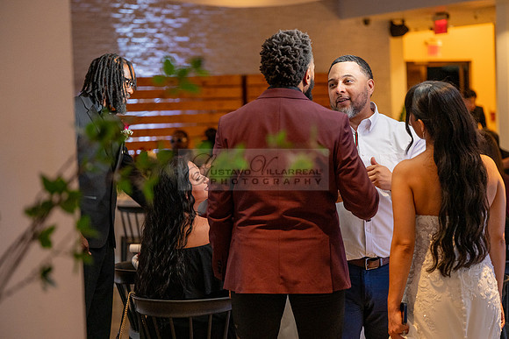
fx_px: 1202
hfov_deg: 23.9
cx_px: 254
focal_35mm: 85
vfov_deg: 16.1
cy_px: 170
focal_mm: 85
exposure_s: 1/320
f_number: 2.8
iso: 1600
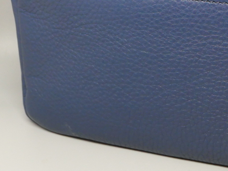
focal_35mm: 118
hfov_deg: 16.4
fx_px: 777
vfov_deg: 12.5
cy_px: 21
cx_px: 225
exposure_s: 1/60
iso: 2000
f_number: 5.6
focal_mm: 22.7
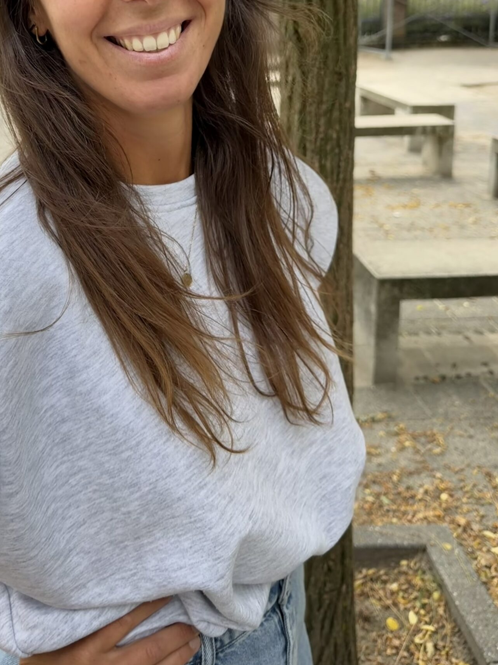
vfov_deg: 49.3
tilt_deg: -7.4
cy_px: 168
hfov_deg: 39.1
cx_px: 155
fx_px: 691
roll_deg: -0.4
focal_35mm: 36
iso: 80
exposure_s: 1/735
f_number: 1.78
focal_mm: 6.76
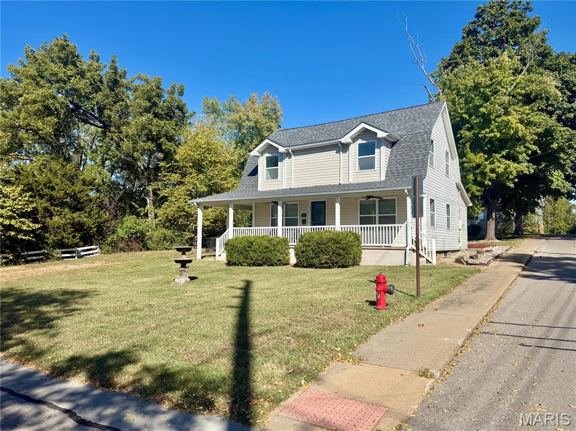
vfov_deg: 56.8
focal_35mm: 24
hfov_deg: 71.6
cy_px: 216
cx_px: 288
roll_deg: -1.6
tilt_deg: +4.2
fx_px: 399
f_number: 1.78
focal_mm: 6.76
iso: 80
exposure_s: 1/5714
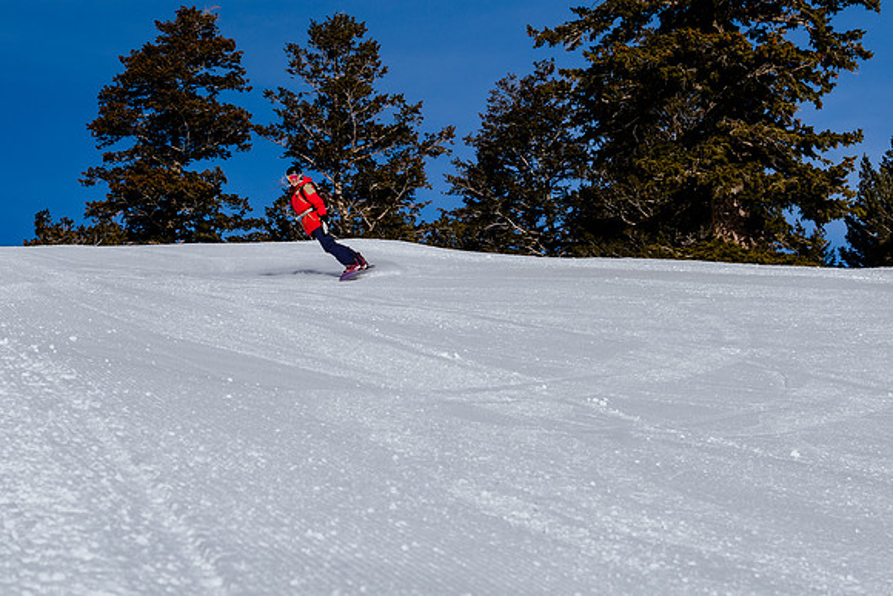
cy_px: 199
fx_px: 2909
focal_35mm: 117
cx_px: 514
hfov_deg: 17.4
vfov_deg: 11.7
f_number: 9
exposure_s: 1/1000
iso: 160
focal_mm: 58
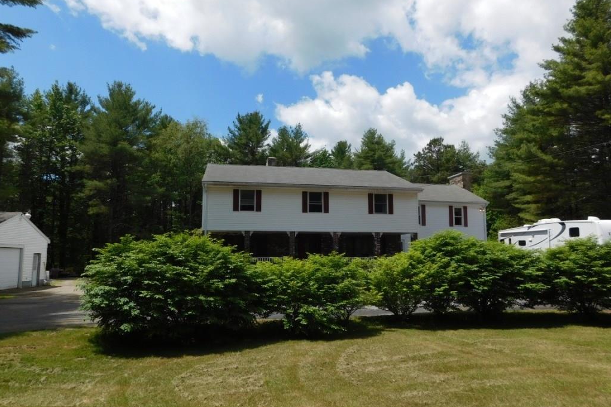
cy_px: 214
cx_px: 305
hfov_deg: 73.8
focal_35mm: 24
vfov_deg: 53.1
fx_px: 407
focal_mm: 4
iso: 125
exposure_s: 1/640
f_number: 6
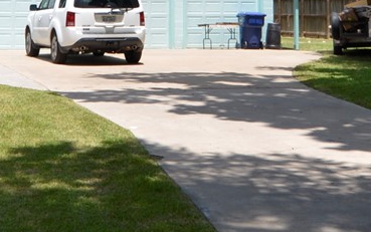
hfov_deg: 24.4
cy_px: -83
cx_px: 96
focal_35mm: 84
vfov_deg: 14.8
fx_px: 850
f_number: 9
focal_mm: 14
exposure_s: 1/250
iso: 160
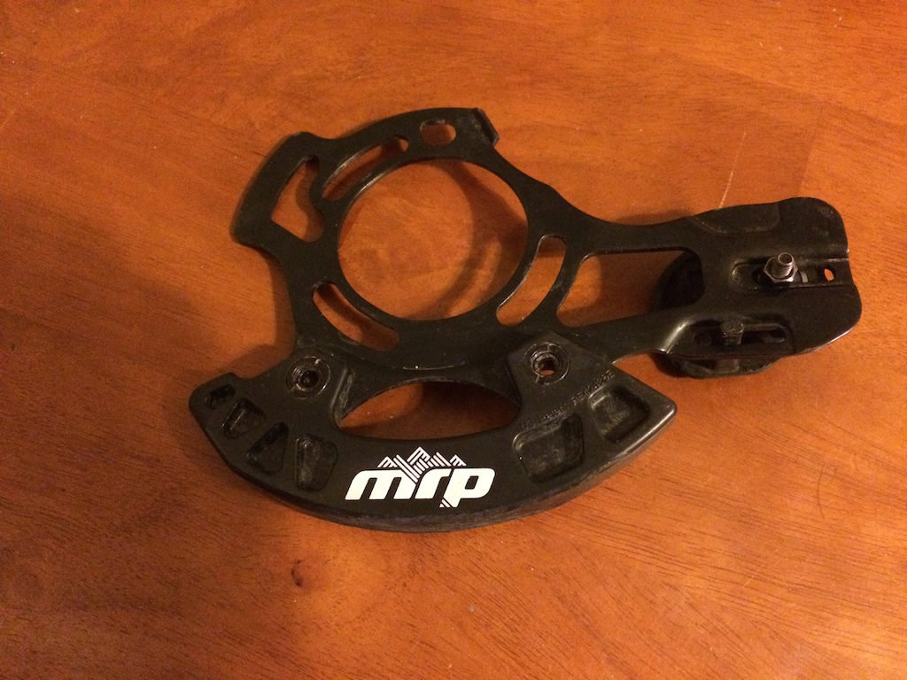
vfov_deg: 48.2
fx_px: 760
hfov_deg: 61.7
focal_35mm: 29
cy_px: 340
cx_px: 454
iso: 640
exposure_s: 1/15
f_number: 2.2
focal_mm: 4.15
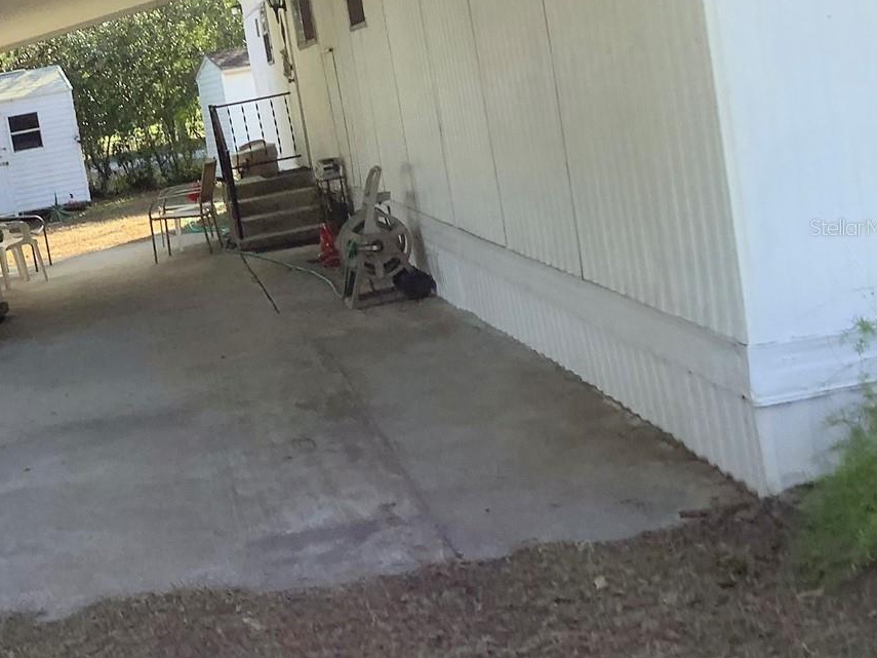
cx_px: 86
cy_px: 227
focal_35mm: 58
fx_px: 1469
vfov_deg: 25.1
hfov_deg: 31.6
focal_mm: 3.3
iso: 25
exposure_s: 1/140
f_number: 2.4
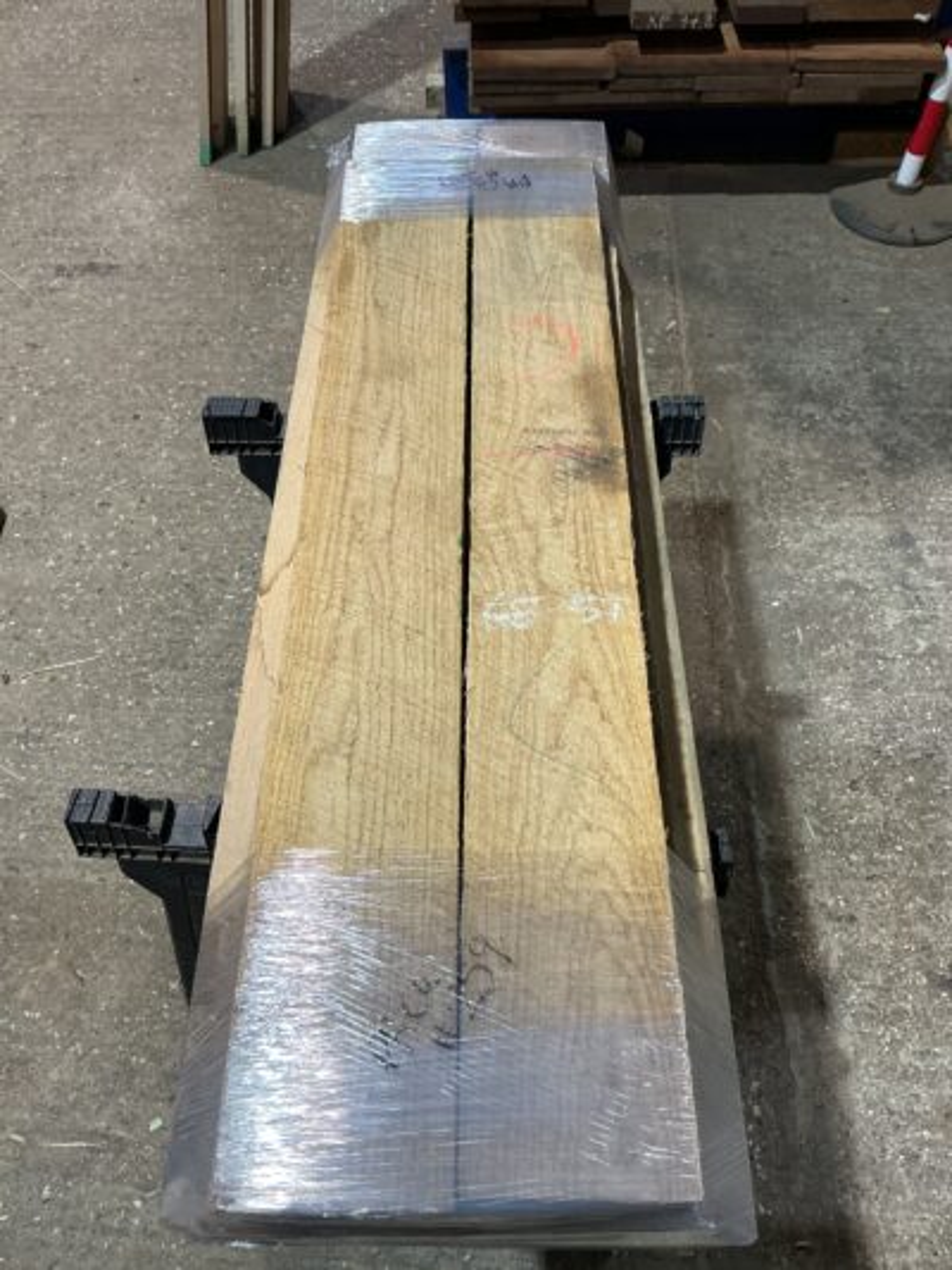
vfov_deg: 61.6
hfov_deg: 48.2
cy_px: 635
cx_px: 476
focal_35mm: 29
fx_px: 1063
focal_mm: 3
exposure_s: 1/60
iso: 64
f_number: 1.8
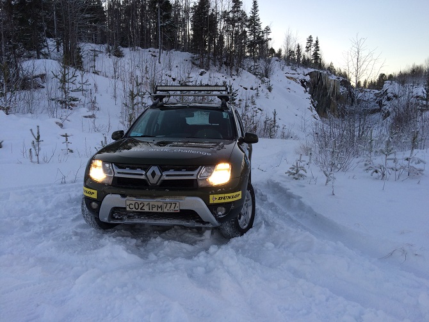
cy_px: 161
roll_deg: +1.3
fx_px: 359
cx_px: 214
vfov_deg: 48.2
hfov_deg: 61.7
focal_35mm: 29
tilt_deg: -5.2
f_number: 2.2
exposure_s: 1/50
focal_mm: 4.15
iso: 40
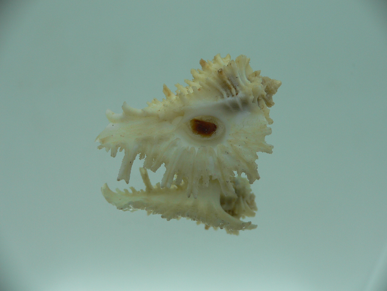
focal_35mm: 35
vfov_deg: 40.7
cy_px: 146
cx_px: 194
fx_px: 391
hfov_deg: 52.6
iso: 80
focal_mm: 4.6
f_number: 2.8
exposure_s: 1/80
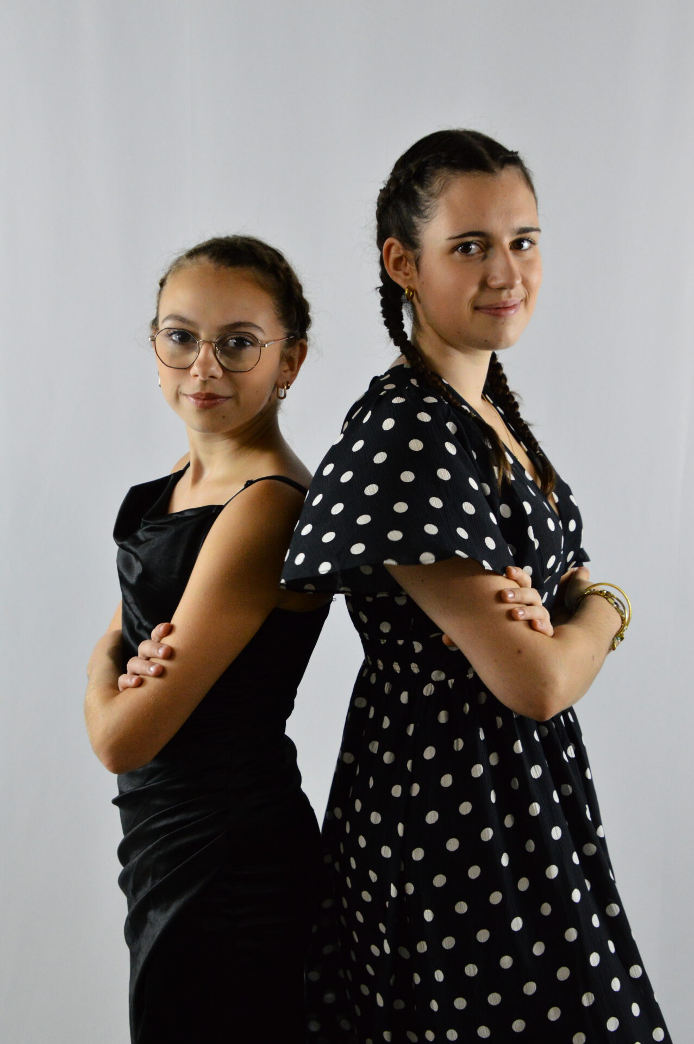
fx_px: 1998
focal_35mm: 69
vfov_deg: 29.3
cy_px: 522
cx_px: 347
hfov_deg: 19.7
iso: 1600
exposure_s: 1/125
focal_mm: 46
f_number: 5.6
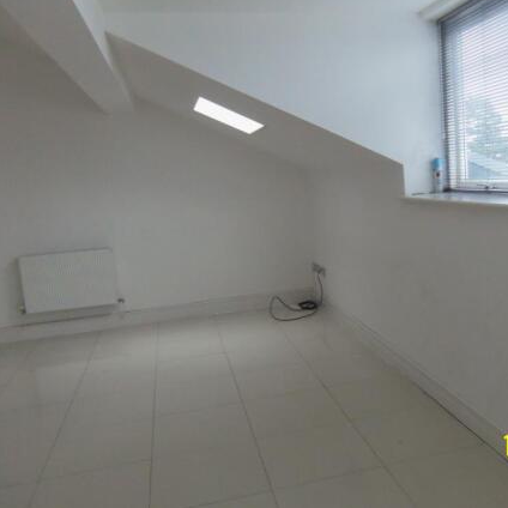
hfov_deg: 47.8
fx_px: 565
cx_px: 328
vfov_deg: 48.4
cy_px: 249
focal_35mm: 34
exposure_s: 1/40
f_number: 3.9
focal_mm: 5.1
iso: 400
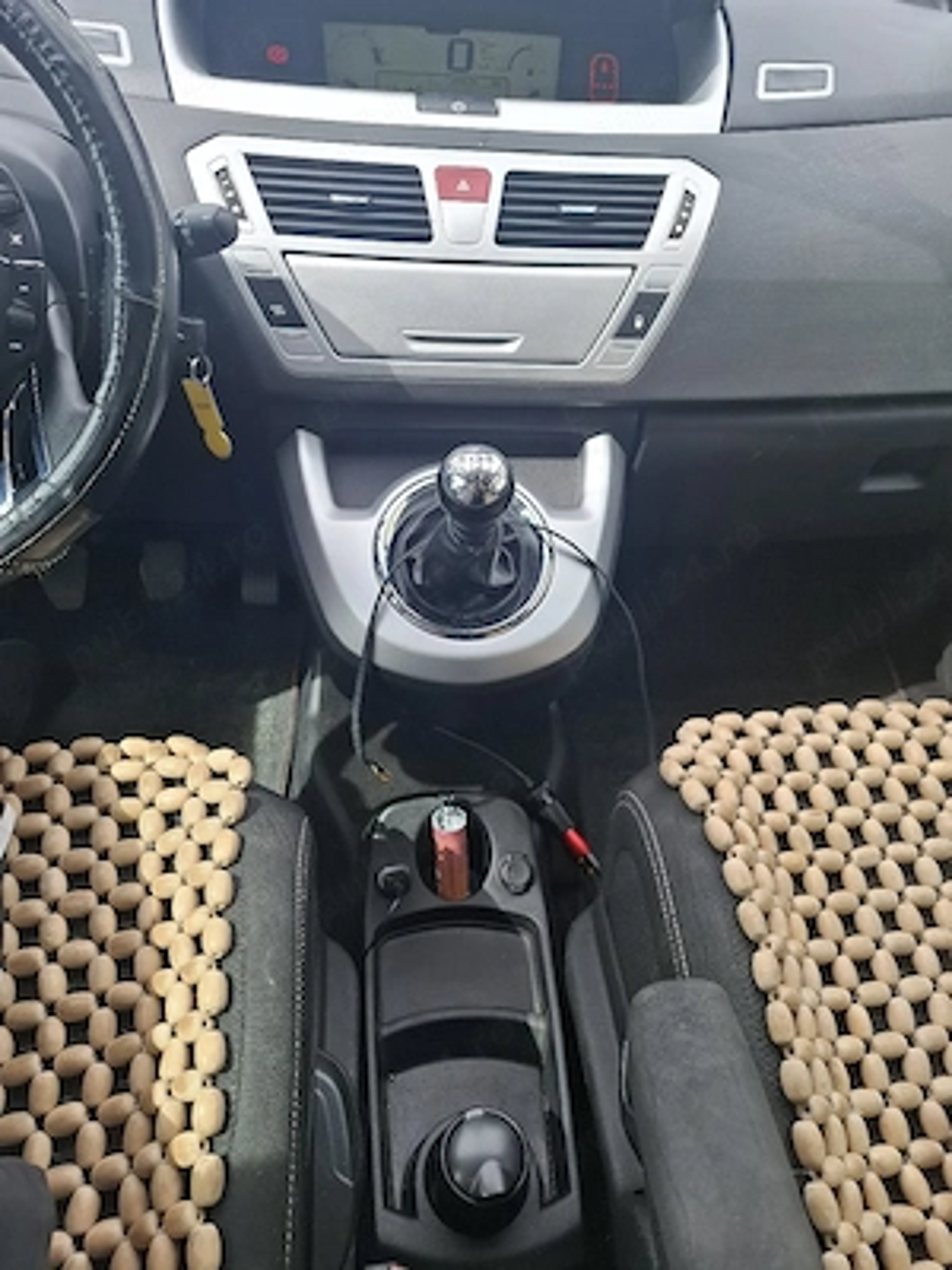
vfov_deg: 73.9
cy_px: 635
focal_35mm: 23
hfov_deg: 58.9
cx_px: 476
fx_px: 843
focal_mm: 5.54
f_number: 1.8
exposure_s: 1/400
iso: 50
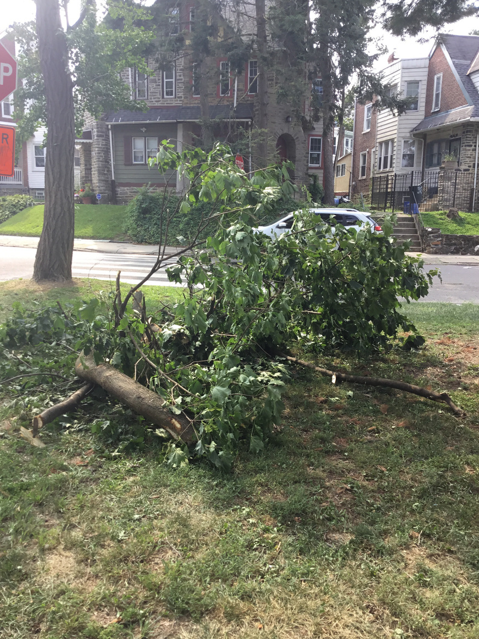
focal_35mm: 32
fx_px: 591
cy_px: 321
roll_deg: +0.3
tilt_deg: -11.0
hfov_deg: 44.2
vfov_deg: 56.8
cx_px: 241
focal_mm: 3.3
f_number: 2.4
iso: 25
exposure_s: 1/120
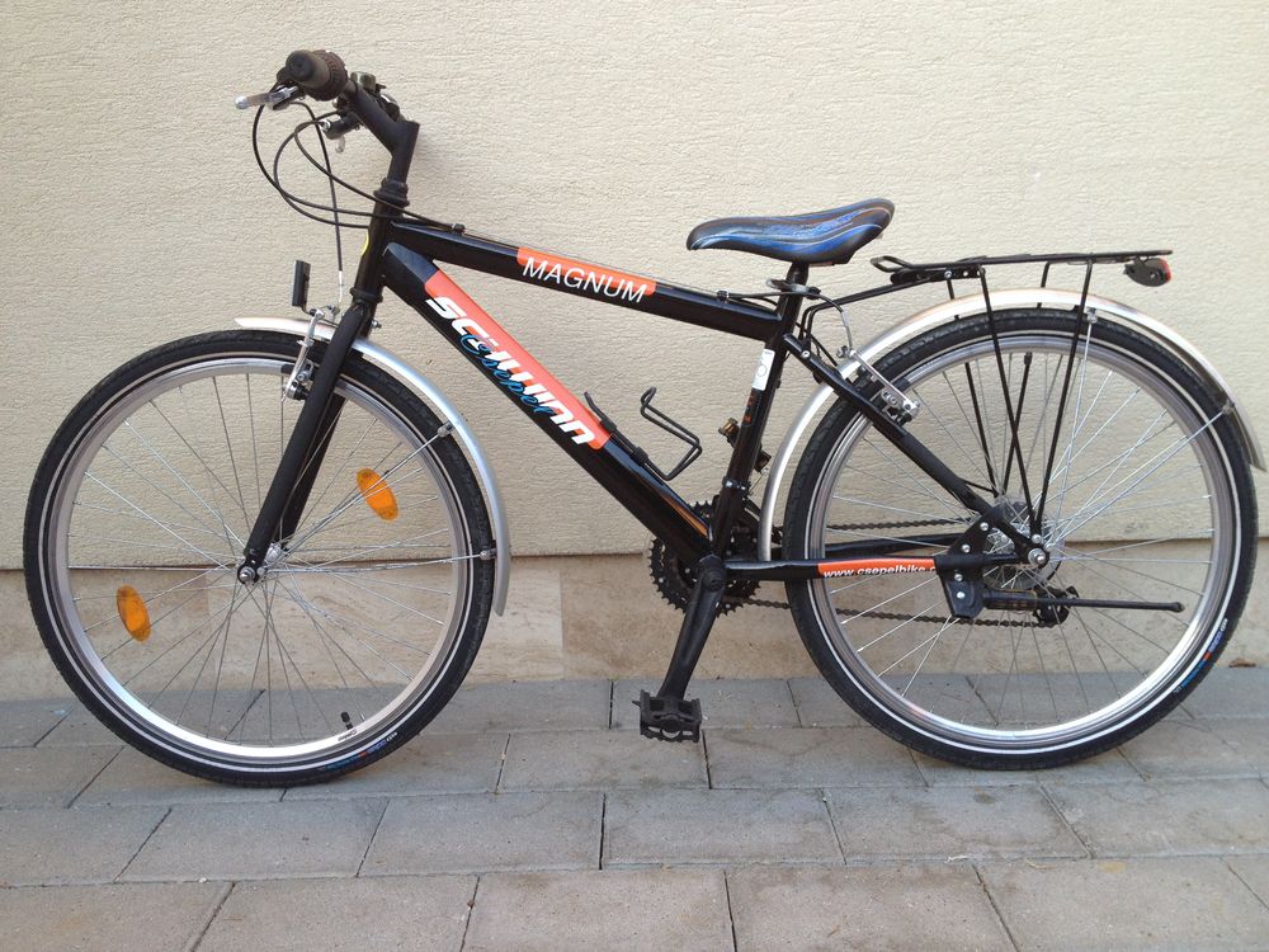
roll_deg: +1.6
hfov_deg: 52.6
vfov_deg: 40.7
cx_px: 634
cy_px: 476
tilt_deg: -12.1
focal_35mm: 35
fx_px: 1283
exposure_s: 1/120
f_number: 2.4
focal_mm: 4.28
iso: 50
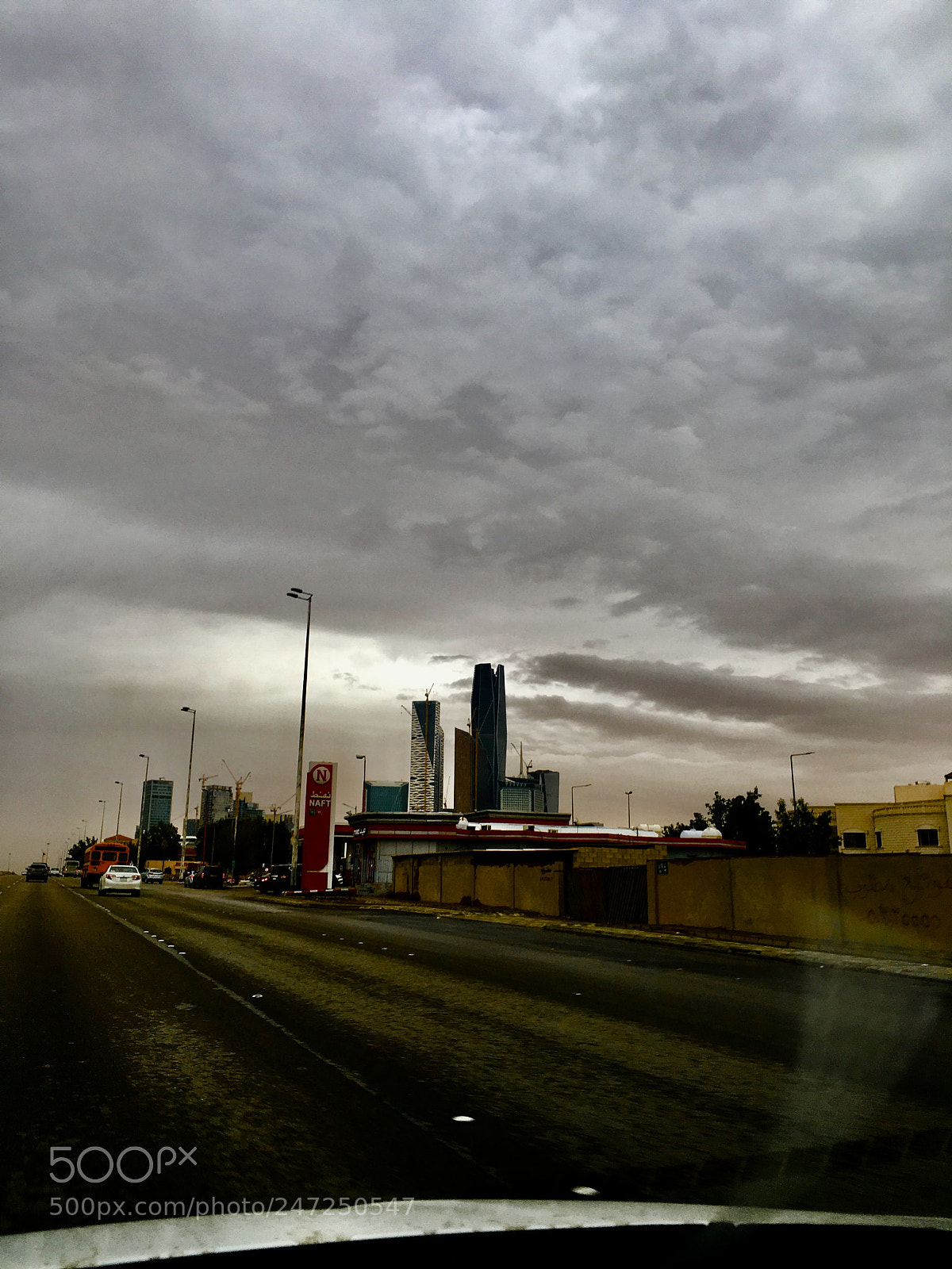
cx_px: 476
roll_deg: -1.6
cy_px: 634
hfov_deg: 48.2
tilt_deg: +13.3
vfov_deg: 61.7
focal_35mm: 29
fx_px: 1063
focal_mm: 4.15
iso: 25
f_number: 2.2
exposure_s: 1/241
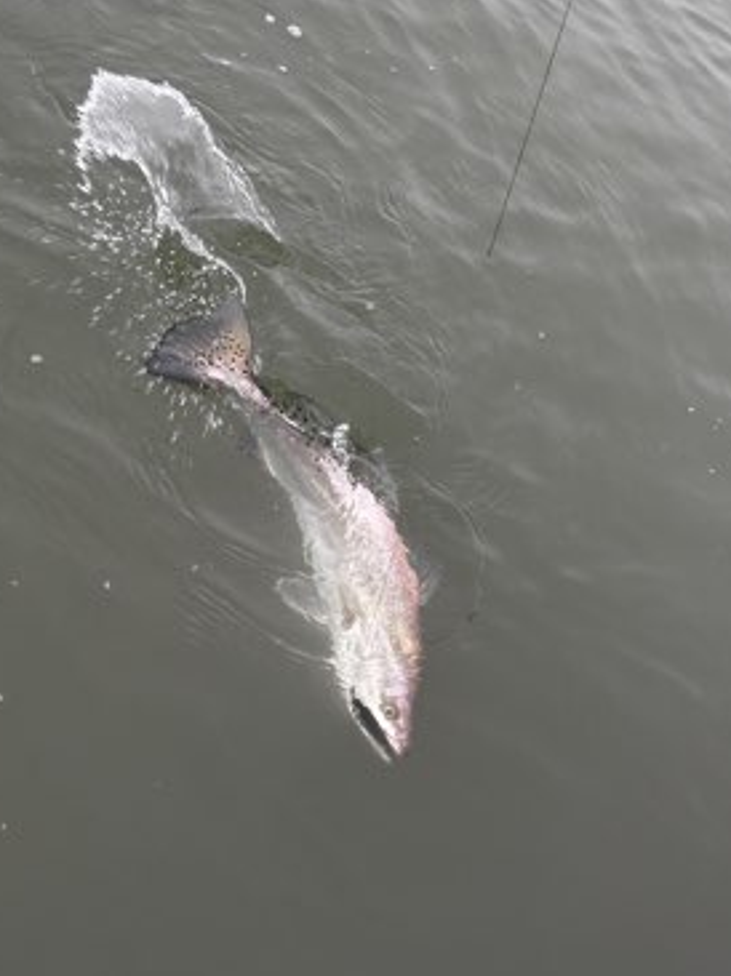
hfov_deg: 23.3
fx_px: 1776
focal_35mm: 63
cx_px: 355
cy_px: 523
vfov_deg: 30.7
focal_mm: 6.86
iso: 64
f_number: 1.78
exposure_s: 1/364
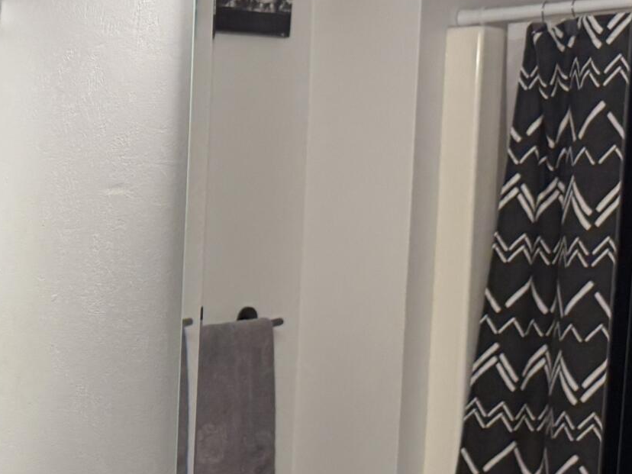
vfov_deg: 16.5
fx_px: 1588
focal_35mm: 87
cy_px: 505
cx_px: -282
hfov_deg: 19.9
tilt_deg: -10.1
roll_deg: +0.9
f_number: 1.78
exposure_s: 1/120
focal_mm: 6.76
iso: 160
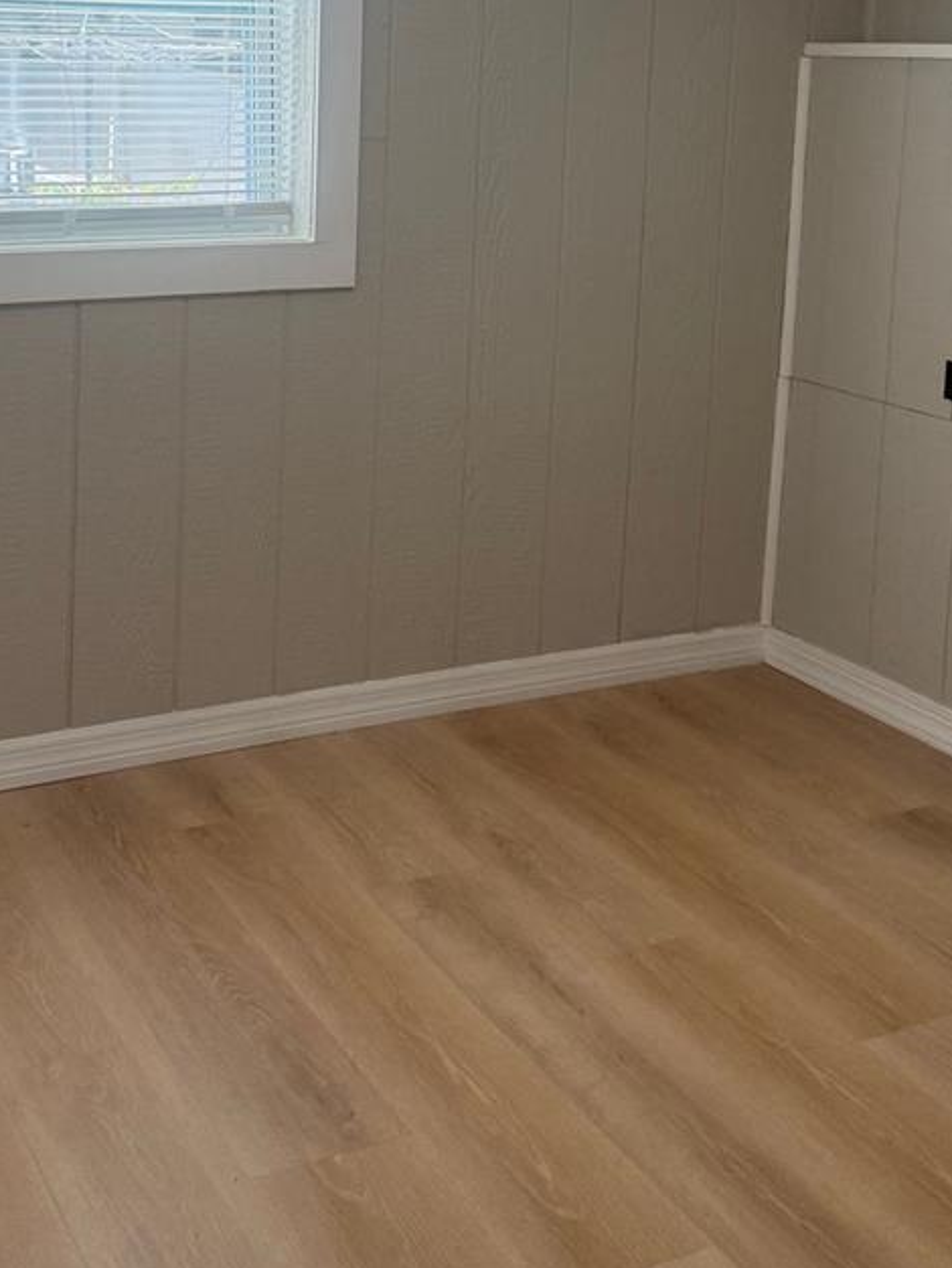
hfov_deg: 31.5
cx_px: 387
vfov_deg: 39.6
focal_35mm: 46
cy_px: 257
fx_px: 1686
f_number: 1.78
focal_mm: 6.76
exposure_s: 1/236
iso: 125
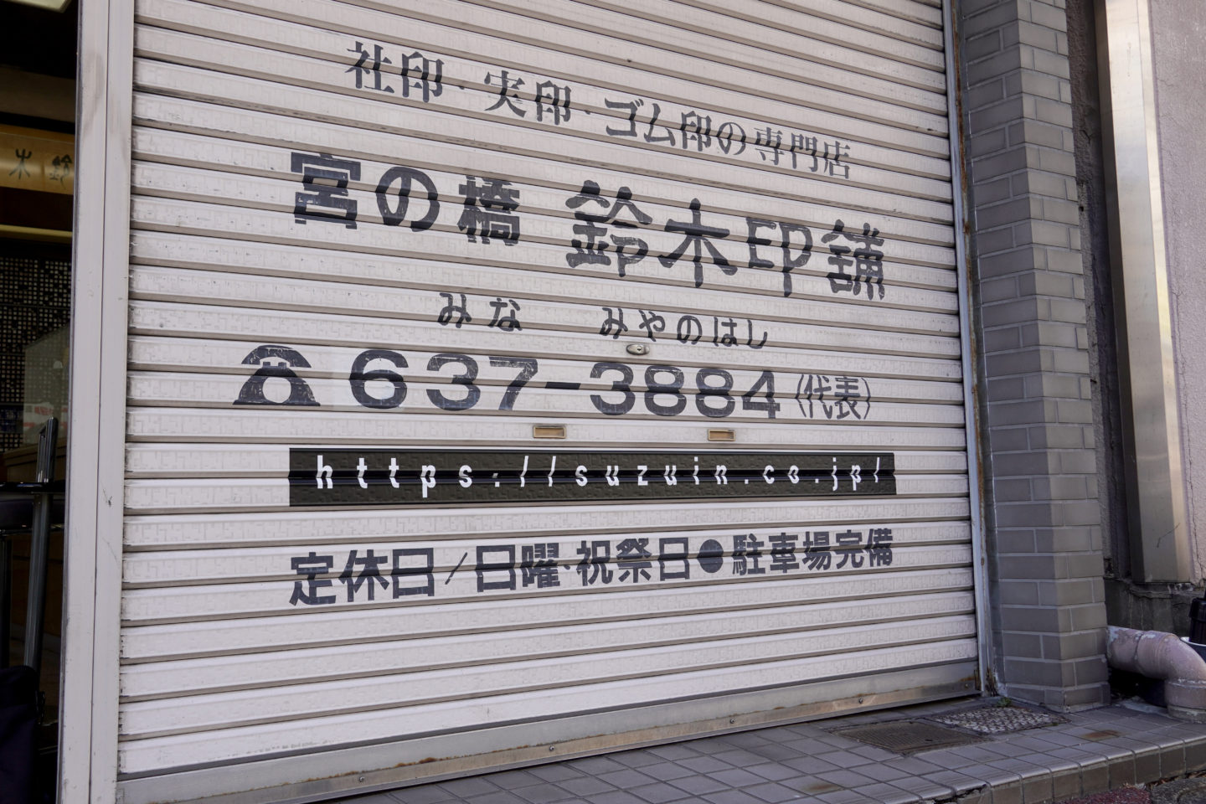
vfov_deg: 38.4
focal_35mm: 34
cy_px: 402
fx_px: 1156
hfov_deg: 55.1
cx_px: 603
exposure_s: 1/100
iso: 100
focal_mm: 23
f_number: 6.3
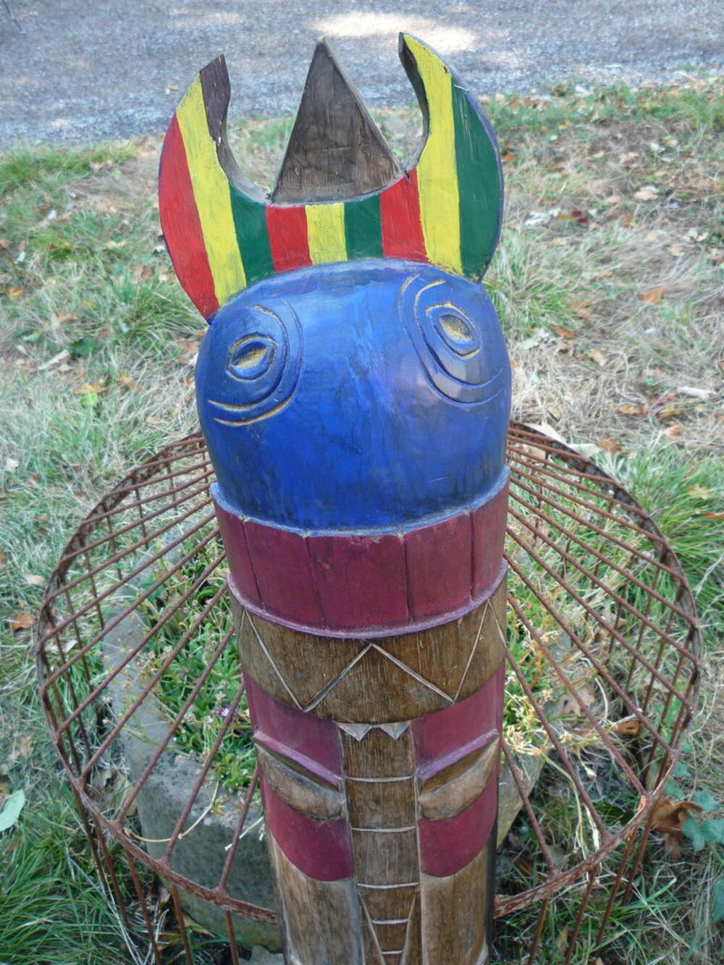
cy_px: 482
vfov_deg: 60.0
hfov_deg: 46.8
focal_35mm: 30
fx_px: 836
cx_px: 362
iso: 100
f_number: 3.3
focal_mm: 5.2
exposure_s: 1/40
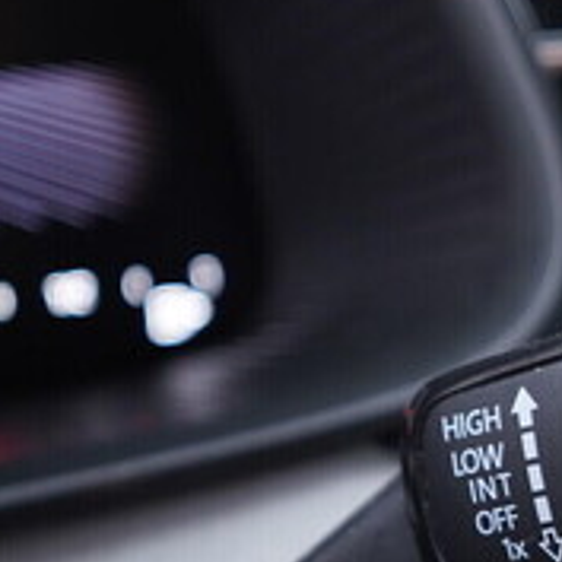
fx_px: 1745
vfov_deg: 18.2
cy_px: 408
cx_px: 667
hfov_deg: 17.5
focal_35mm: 95
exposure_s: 1/40
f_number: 2.8
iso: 400
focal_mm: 24
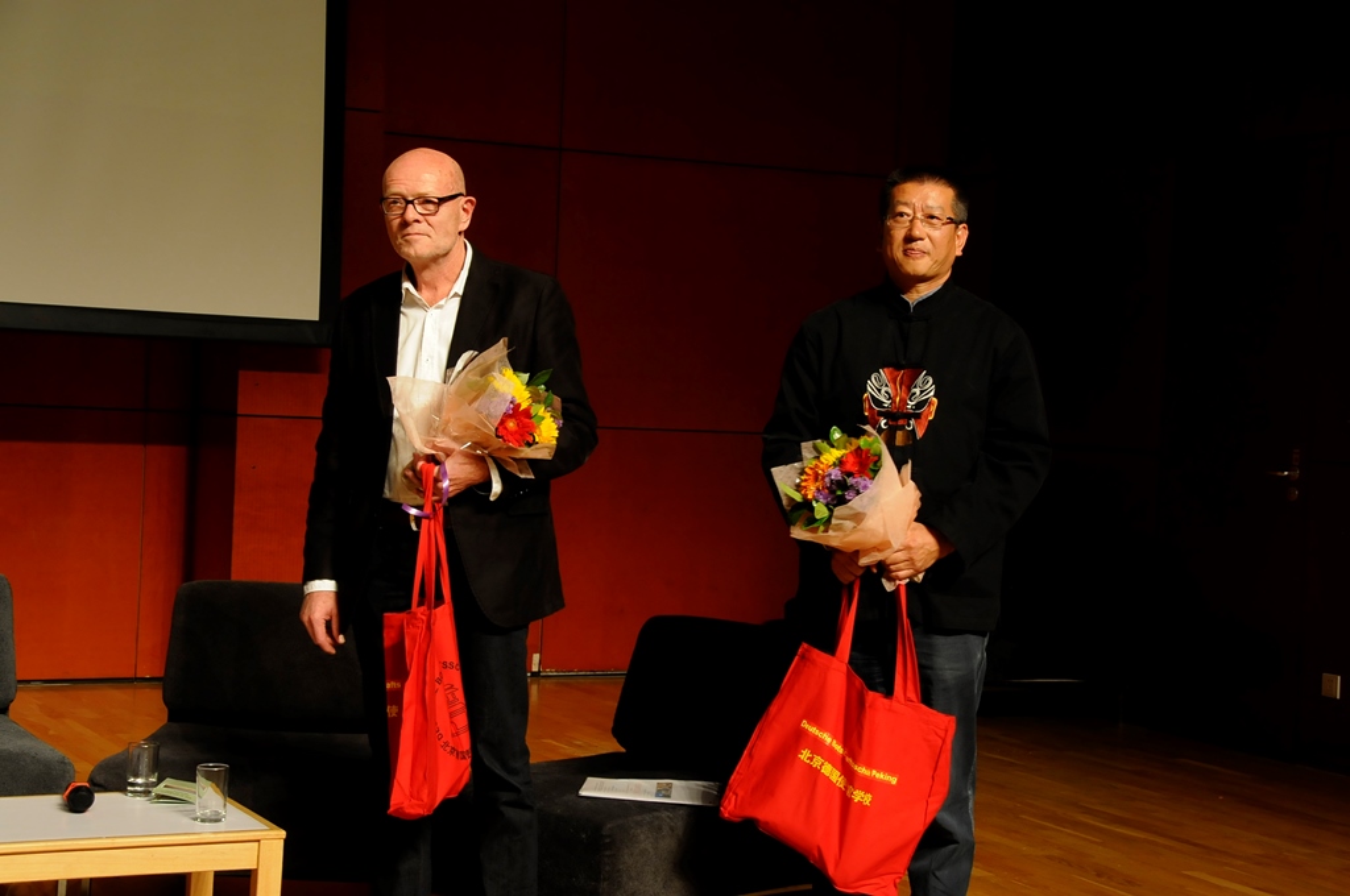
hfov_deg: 30.5
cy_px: 448
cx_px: 675
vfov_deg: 20.6
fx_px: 2472
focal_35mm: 66
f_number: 8
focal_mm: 44
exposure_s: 1/20
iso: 800
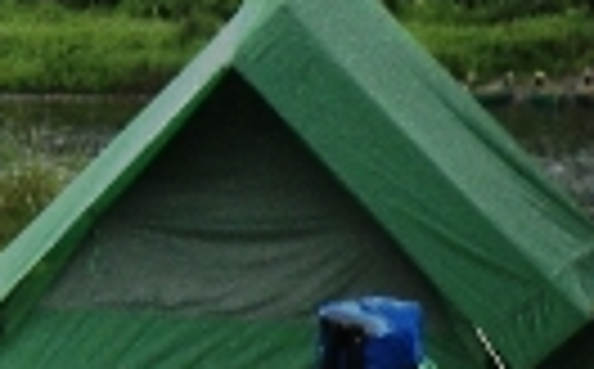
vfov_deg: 7.3
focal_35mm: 180
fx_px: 2909
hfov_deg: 10.4
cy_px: 176
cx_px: -742
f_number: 3.5
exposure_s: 1/60
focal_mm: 5
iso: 80
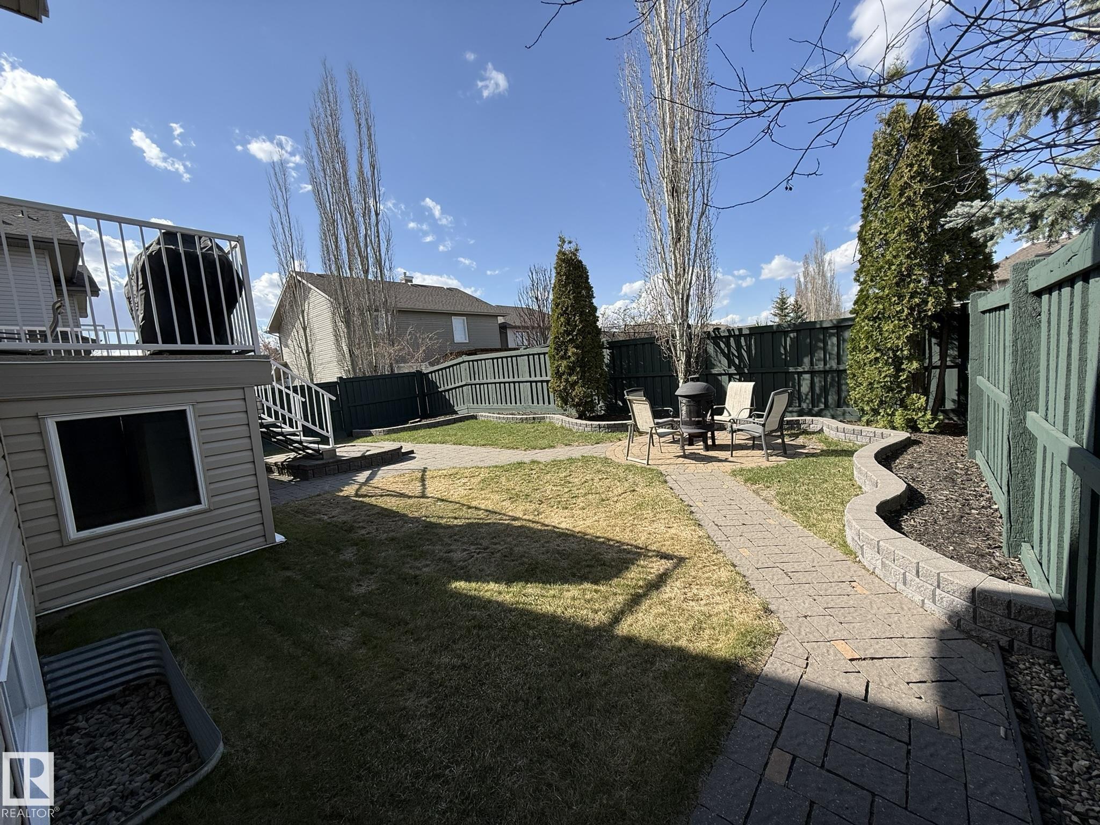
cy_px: 412
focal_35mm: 14
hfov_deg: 102.1
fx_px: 445
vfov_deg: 85.7
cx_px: 550
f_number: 2.2
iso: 50
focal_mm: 2.22
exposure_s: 1/1368
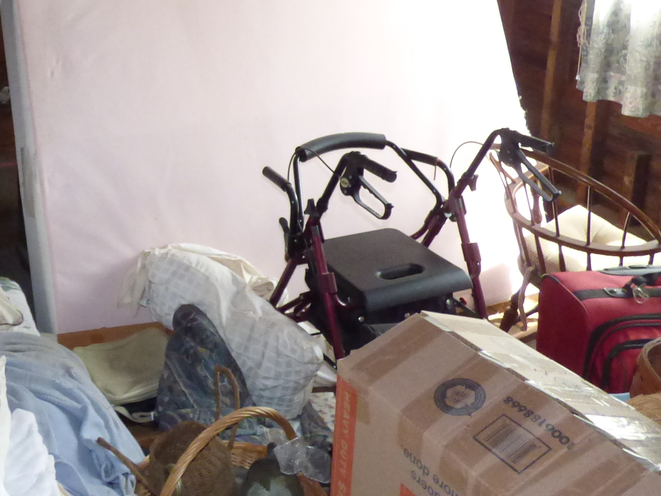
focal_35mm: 45
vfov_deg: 30.4
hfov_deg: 40.2
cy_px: 30
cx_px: 123
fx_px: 859
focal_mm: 3.7
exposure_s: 1/125
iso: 800
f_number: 2.8
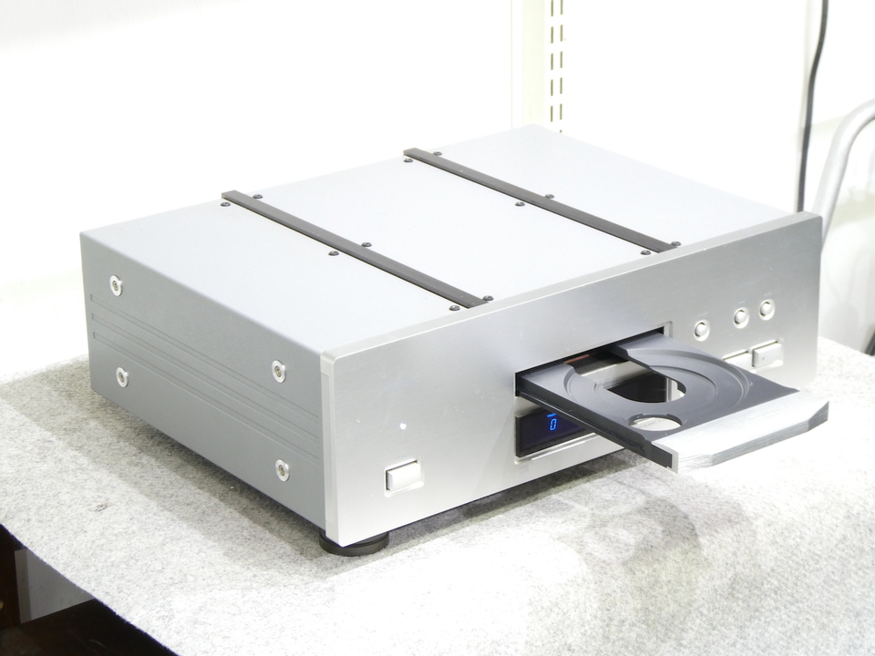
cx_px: 438
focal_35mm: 90
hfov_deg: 21.8
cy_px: 328
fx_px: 2275
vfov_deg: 16.4
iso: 200
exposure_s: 1/2.5
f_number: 4.9
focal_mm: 16.1
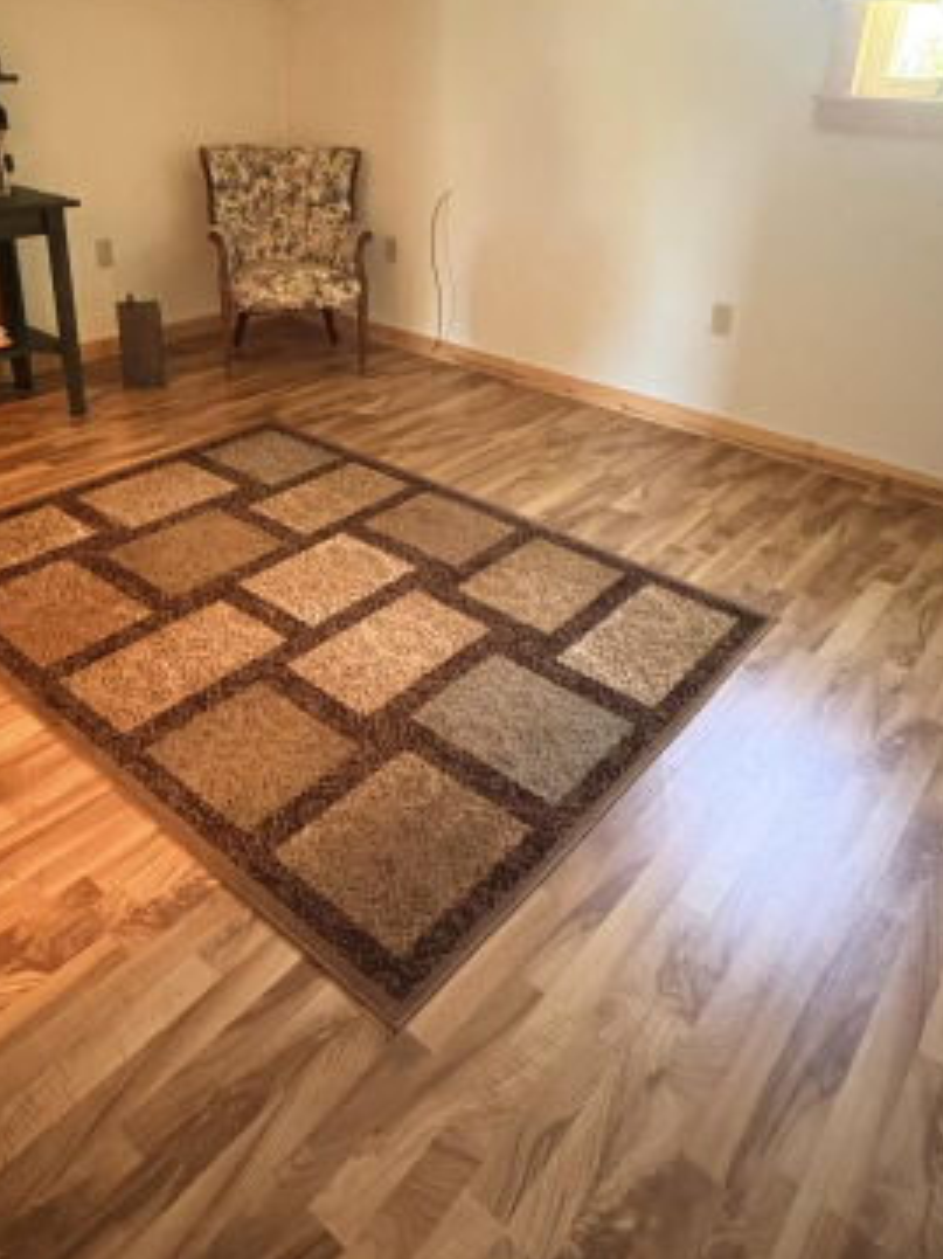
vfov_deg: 66.0
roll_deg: -2.9
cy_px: 451
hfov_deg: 52.9
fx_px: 945
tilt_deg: -22.7
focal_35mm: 26
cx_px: 410
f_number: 2.2
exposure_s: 1/30
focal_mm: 2.22
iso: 1000
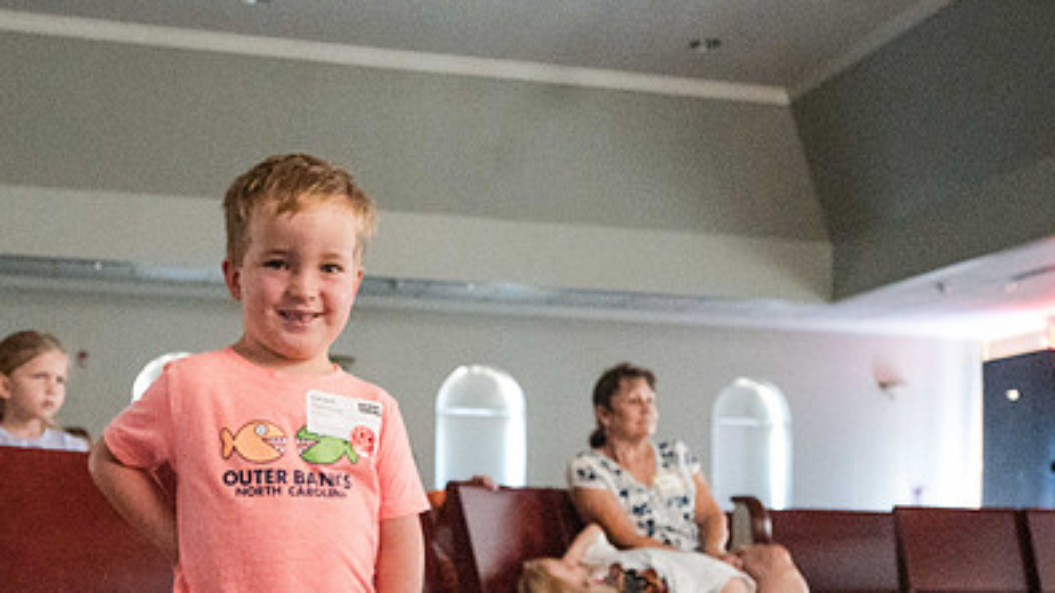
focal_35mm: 44
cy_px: 454
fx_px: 1231
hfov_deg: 45.9
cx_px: 385
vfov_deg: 26.7
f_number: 4
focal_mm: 25
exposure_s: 1/50
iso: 25600
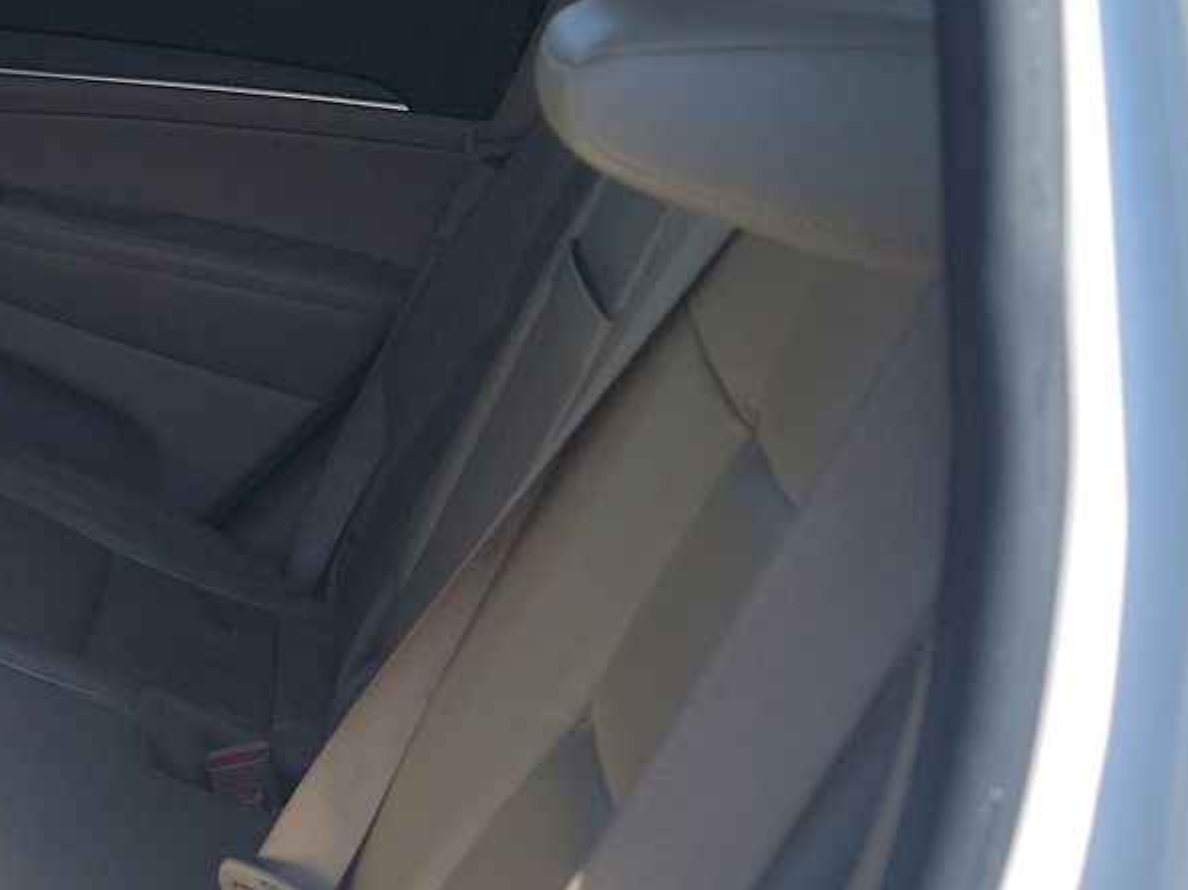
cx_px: -245
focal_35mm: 65
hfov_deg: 26.5
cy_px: 619
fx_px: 2230
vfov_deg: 22.5
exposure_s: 1/343
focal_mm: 6.7
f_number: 1.8
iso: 50
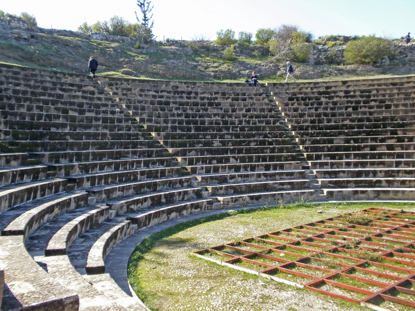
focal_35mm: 37
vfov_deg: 38.7
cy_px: 156
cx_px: 208
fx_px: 444
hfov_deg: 50.1
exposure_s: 1/250
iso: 64
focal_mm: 6.6
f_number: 3.5
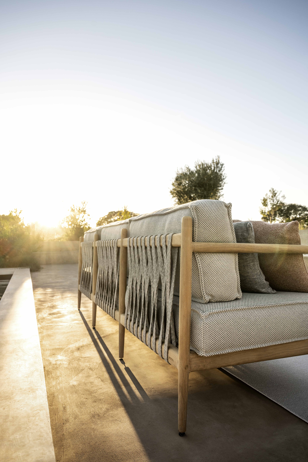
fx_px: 327
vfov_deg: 70.4
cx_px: 154
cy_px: 231
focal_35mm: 26
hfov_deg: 50.4
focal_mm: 25.5
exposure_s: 1/400
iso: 160
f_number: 5.6
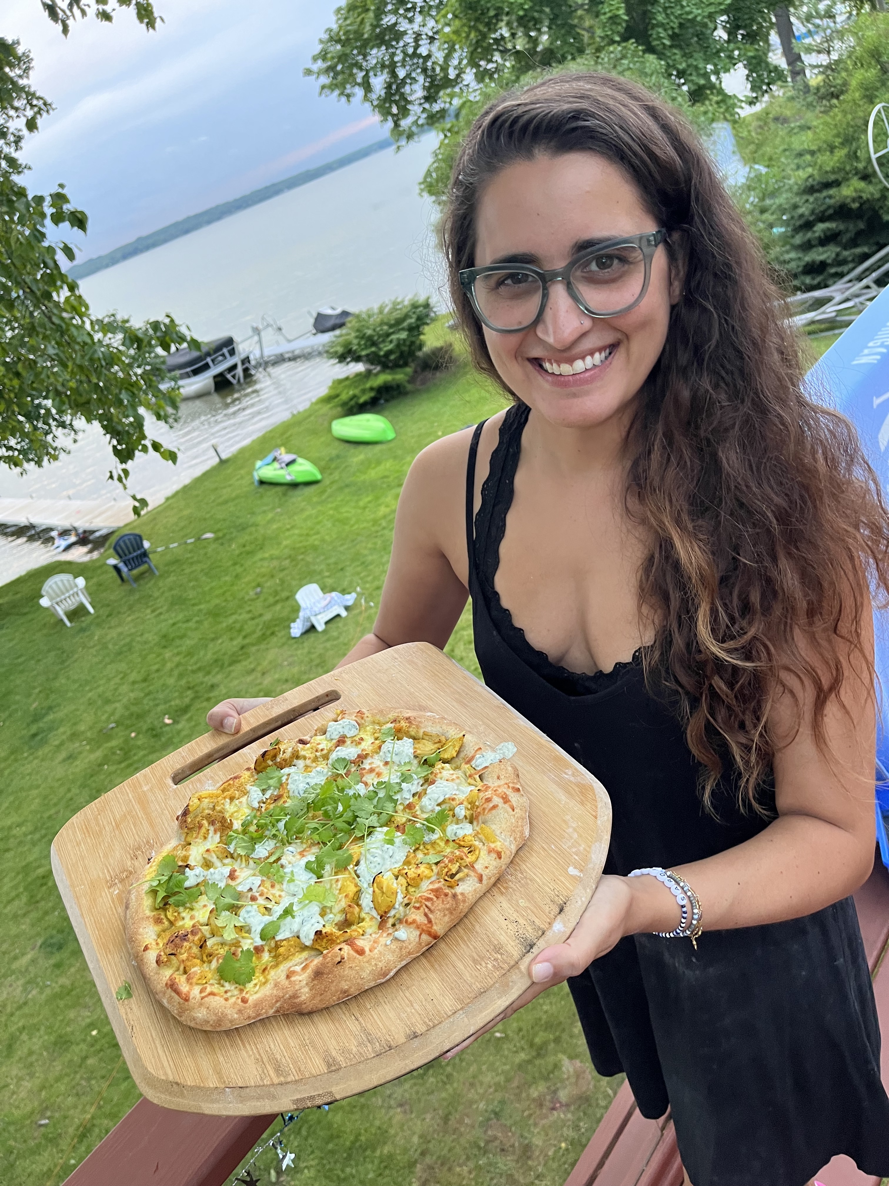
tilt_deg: -28.1
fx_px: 890
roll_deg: +24.1
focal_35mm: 26
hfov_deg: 53.1
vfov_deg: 67.3
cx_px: 444
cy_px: 593
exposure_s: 1/61
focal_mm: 5.1
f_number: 1.6
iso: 125
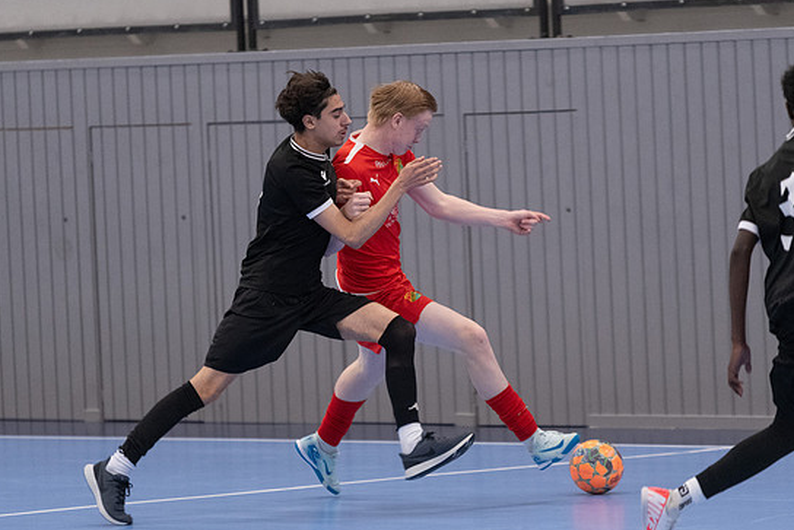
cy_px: 262
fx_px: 7059
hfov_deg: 6.4
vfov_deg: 4.3
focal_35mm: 320
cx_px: 406
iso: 6400
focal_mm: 200
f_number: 3.2
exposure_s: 1/640
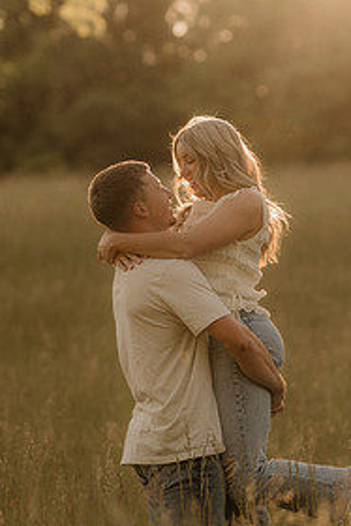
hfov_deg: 6.7
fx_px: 2980
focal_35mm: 204
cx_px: 231
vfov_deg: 10.1
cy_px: 363
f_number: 2
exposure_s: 1/1000
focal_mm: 85
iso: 250
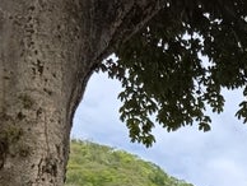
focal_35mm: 101
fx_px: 722
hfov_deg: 16.4
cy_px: 357
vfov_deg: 13.0
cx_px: 439
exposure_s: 1/613
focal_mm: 6.11
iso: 50
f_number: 1.7
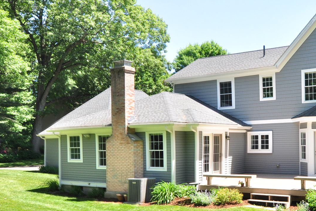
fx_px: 252
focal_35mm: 29
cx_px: 231
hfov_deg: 61.1
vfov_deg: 45.3
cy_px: 118
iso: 400
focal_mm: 13
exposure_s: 1/125
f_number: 8
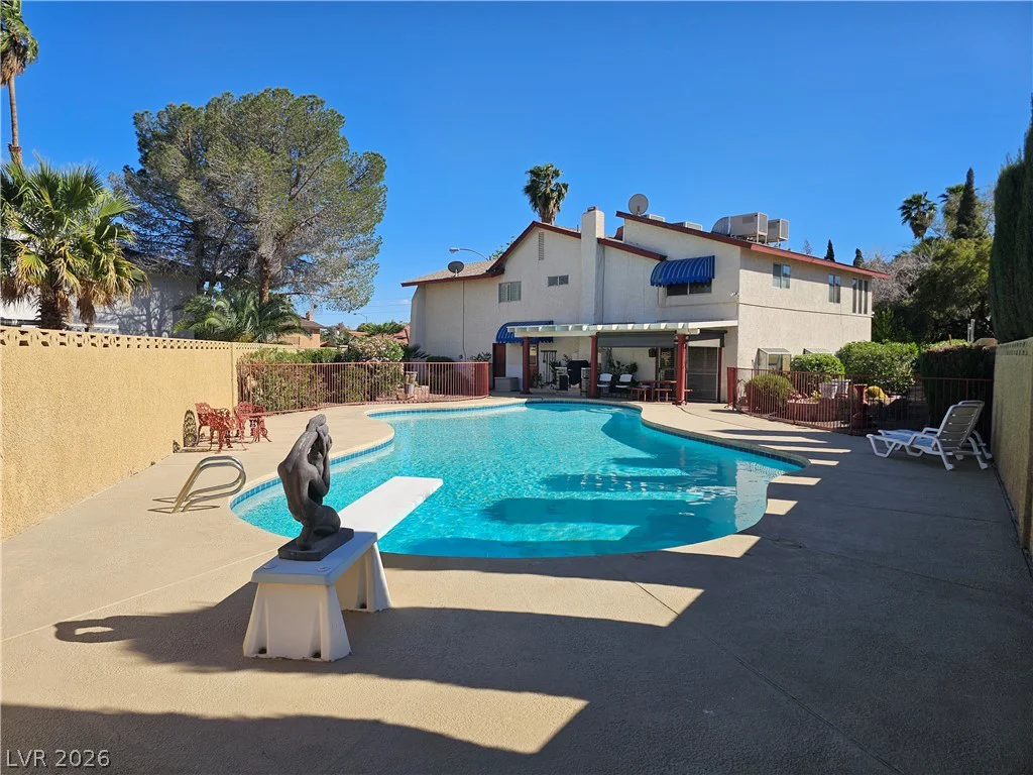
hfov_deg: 73.9
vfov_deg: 58.9
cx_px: 516
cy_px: 388
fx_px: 686
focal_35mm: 23
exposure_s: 1/1024
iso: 10
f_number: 1.7
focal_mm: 6.3
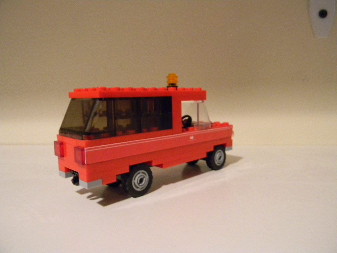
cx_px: 168
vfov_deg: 49.7
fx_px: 273
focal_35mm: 28
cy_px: 126
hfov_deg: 63.4
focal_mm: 5
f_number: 3.5
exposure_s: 1/15.4
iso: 400
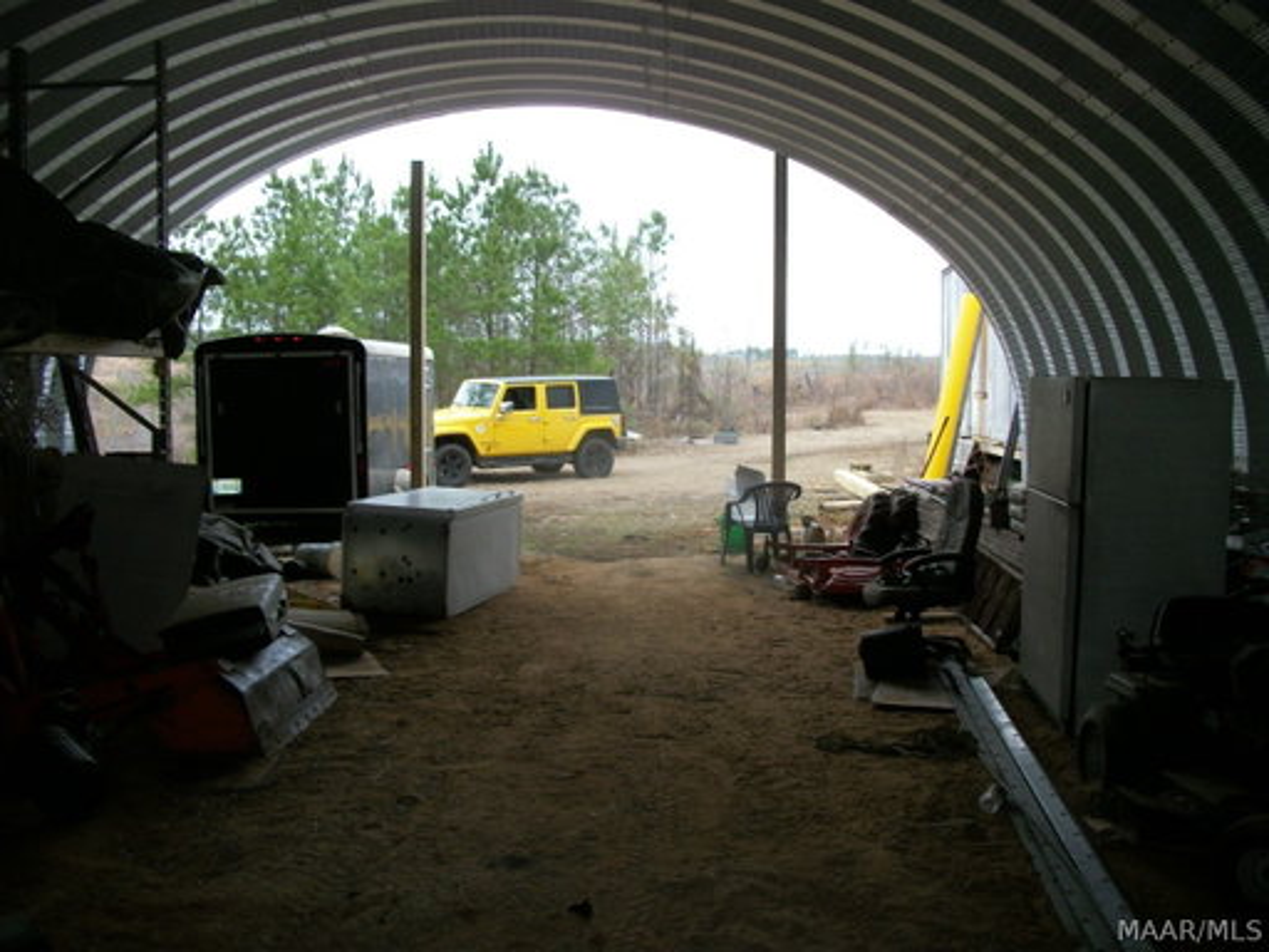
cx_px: 634
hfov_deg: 56.8
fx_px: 1173
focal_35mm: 32
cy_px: 476
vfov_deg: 44.2
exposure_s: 1/160
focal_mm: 5.7
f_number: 2.9
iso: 80
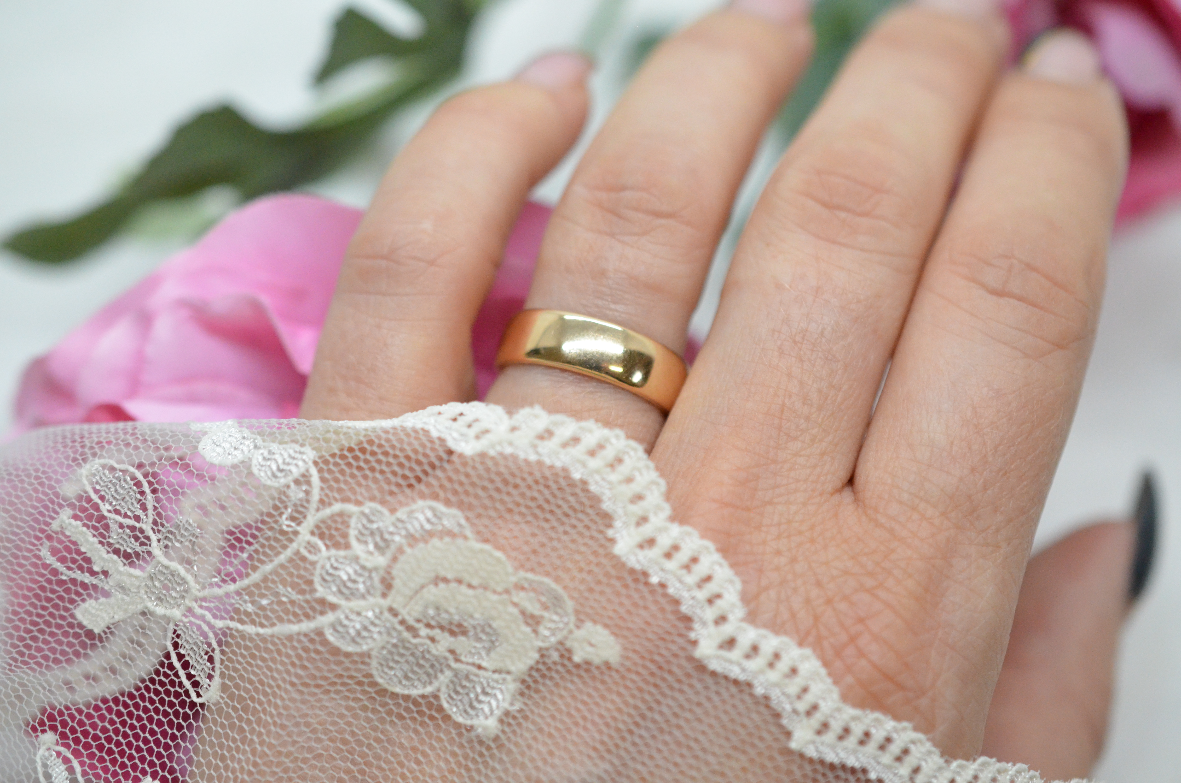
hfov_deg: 33.5
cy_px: 392
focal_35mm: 60
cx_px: 590
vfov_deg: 22.5
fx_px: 1964
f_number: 4
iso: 3200
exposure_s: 1/2000
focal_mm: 40
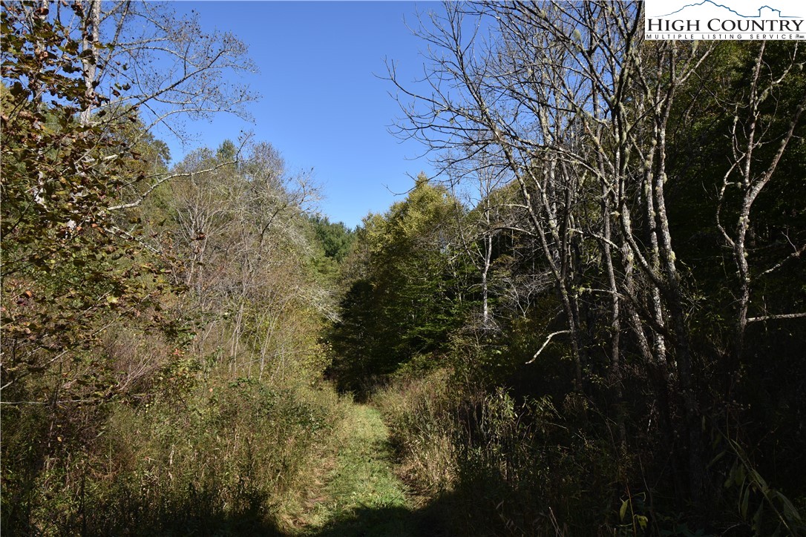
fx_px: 672
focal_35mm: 30
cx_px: 403
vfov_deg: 43.6
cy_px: 268
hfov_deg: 61.9
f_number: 6.3
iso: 100
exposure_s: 1/250
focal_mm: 20
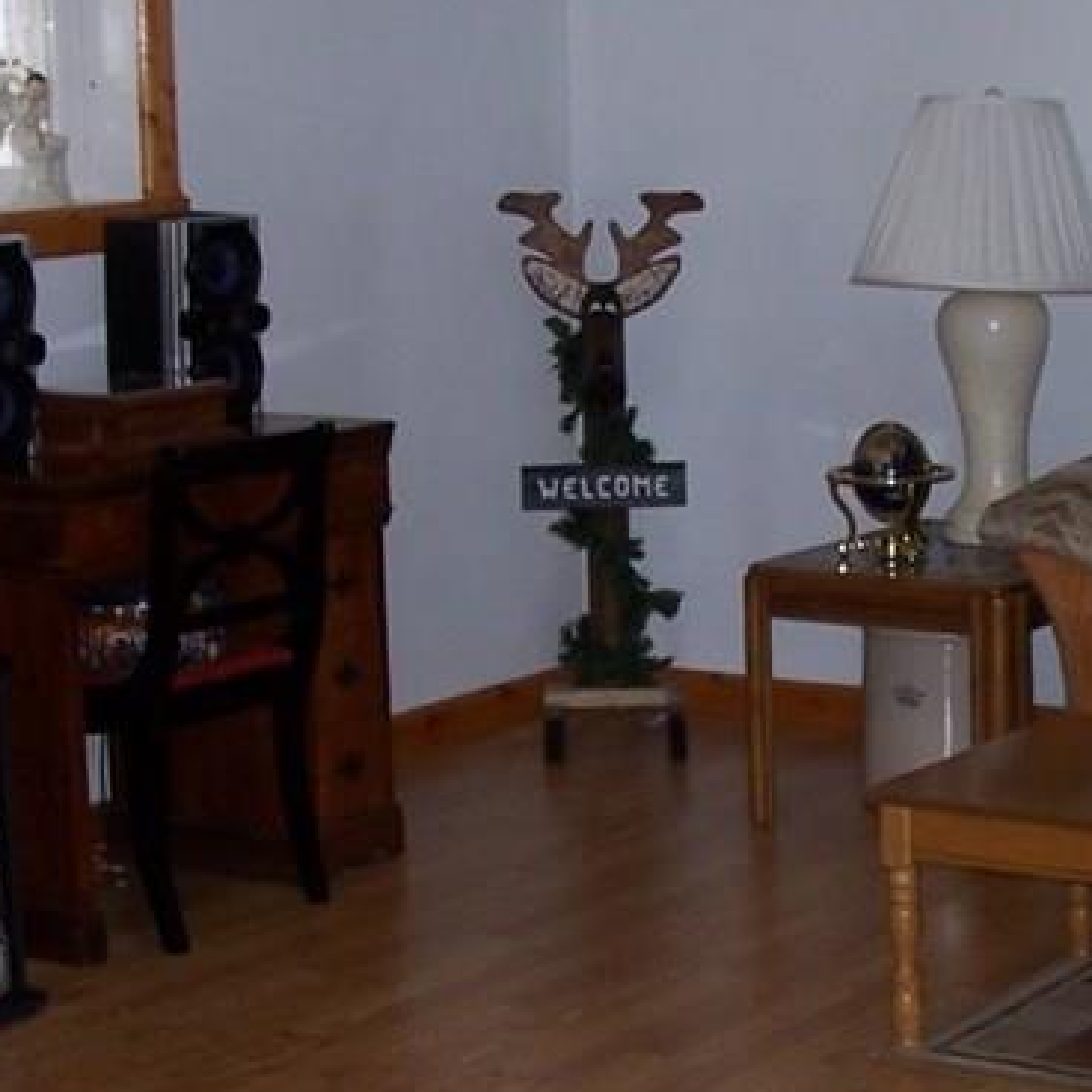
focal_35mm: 86
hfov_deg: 20.0
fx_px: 3069
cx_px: 819
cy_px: 555
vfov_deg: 20.2
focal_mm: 6
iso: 80
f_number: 2.8
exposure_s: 1/60
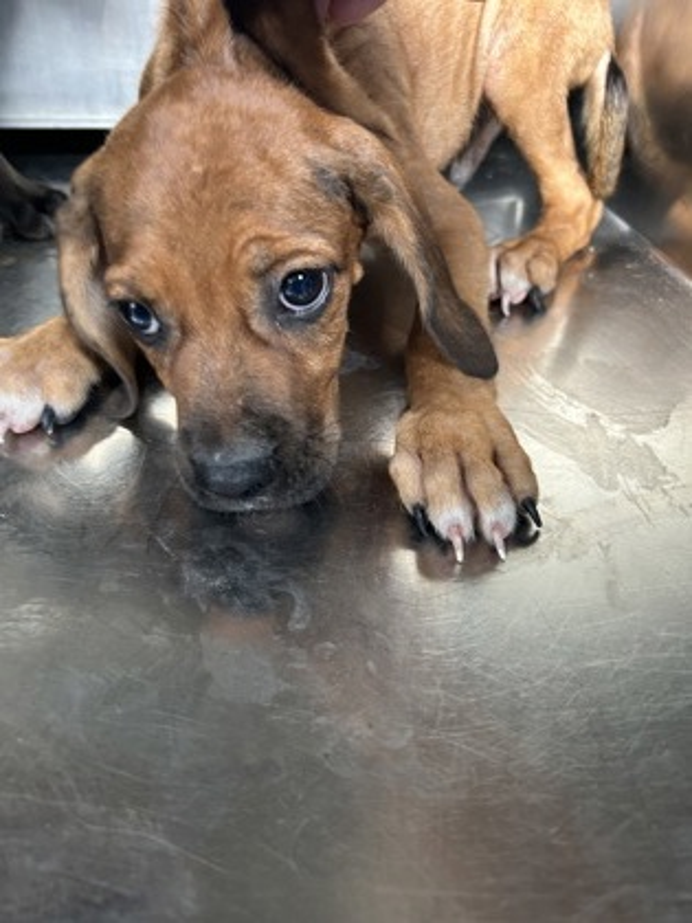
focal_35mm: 26
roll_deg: -0.1
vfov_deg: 67.3
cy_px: 462
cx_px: 346
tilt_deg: -36.9
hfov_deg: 53.1
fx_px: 693
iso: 125
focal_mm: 5.7
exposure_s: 1/65
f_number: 1.5
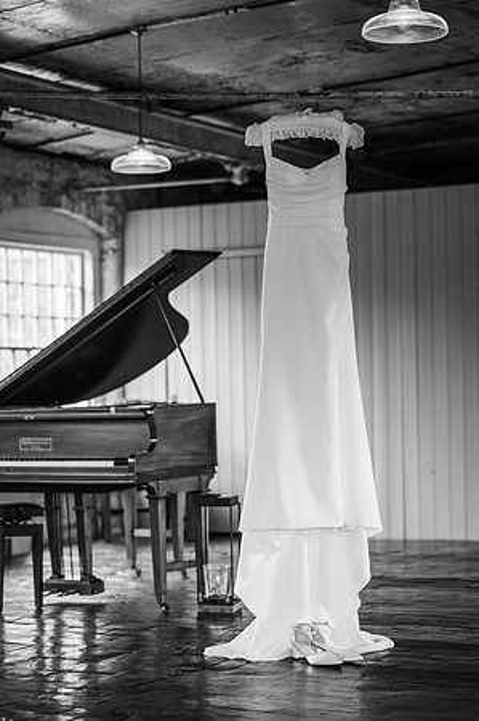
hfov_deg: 16.0
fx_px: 1700
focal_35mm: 85
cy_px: 360
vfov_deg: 23.9
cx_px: 240
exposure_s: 1/200
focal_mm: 85
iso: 220
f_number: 2.5
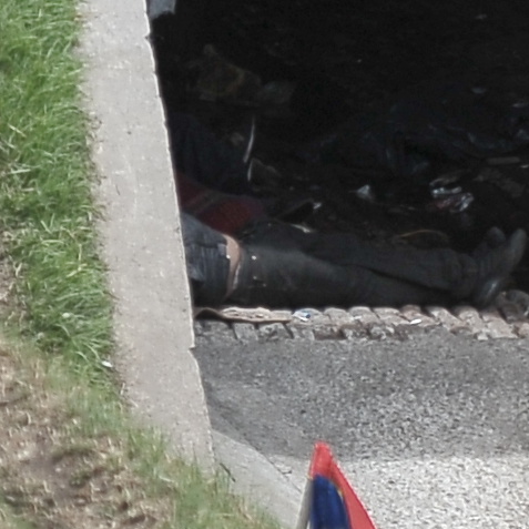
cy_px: 133
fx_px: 13105
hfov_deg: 2.3
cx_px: 1925
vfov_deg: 2.3
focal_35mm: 758
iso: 400
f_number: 3.5
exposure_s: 1/3200
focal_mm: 100
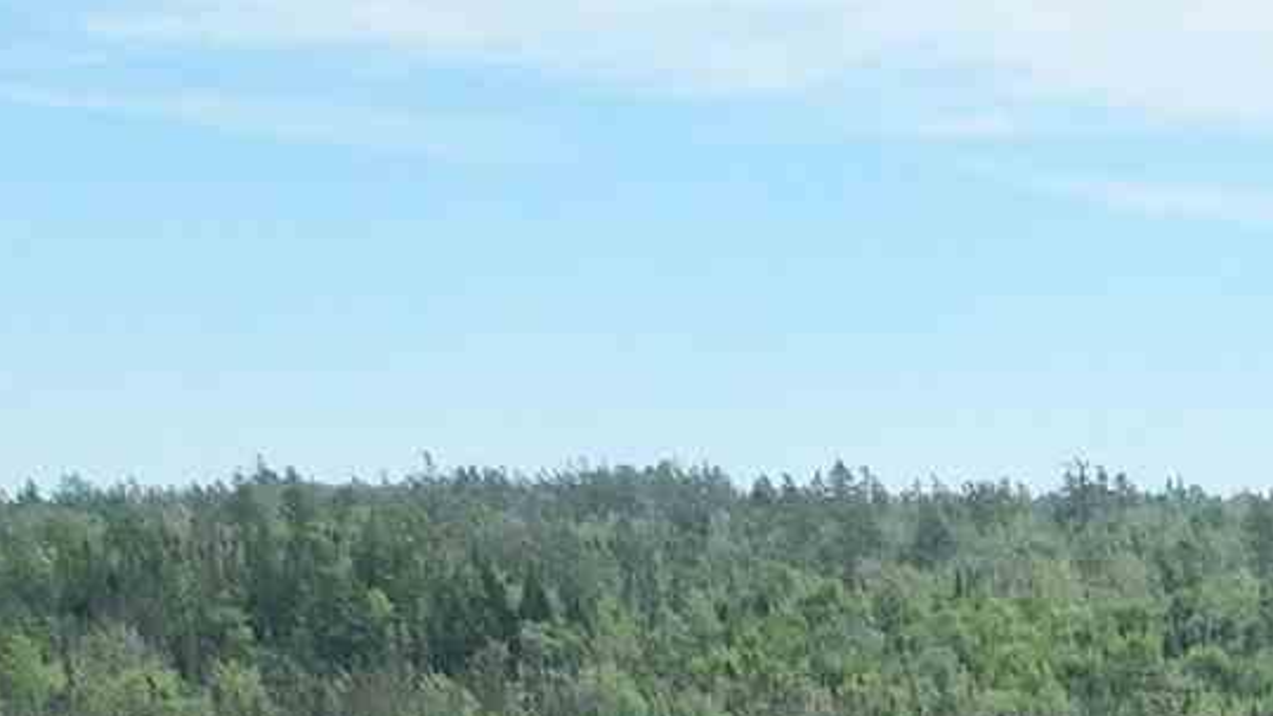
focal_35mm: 149
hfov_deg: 13.9
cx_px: 1599
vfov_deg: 6.7
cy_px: 2674
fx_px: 5029
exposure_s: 1/2500
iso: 300
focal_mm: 12.29
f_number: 2.8
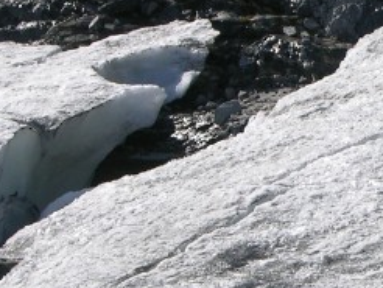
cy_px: 210
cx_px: 489
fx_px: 3223
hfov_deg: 6.7
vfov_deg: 5.1
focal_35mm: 291
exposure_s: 1/340
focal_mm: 17.8
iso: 50
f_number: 5.9
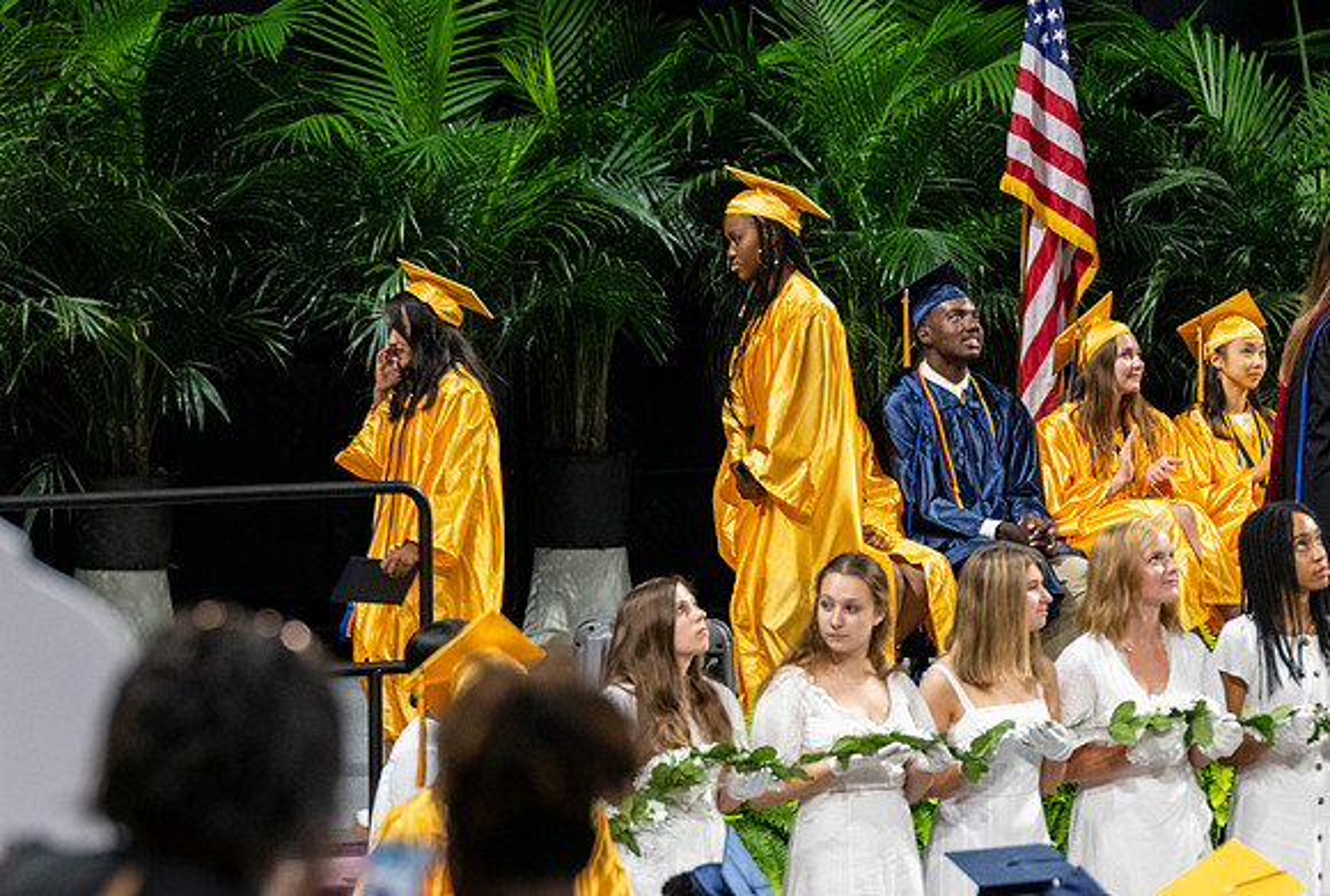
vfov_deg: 4.1
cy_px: 575
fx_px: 12506
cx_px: 440
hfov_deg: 6.1
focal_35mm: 337
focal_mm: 190
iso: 2000
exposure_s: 1/200
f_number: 4
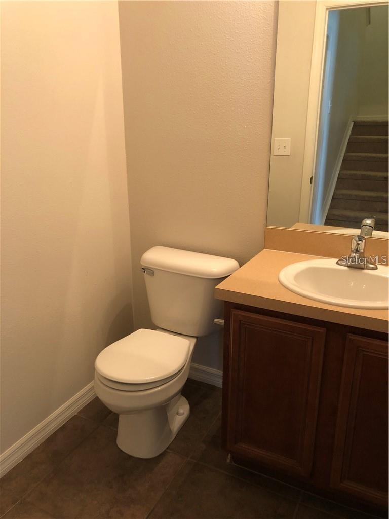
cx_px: 194
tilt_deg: -17.3
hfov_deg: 49.7
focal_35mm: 28
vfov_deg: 63.4
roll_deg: +0.7
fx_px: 420
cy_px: 260
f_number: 1.8
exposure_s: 1/12
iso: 100
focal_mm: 4
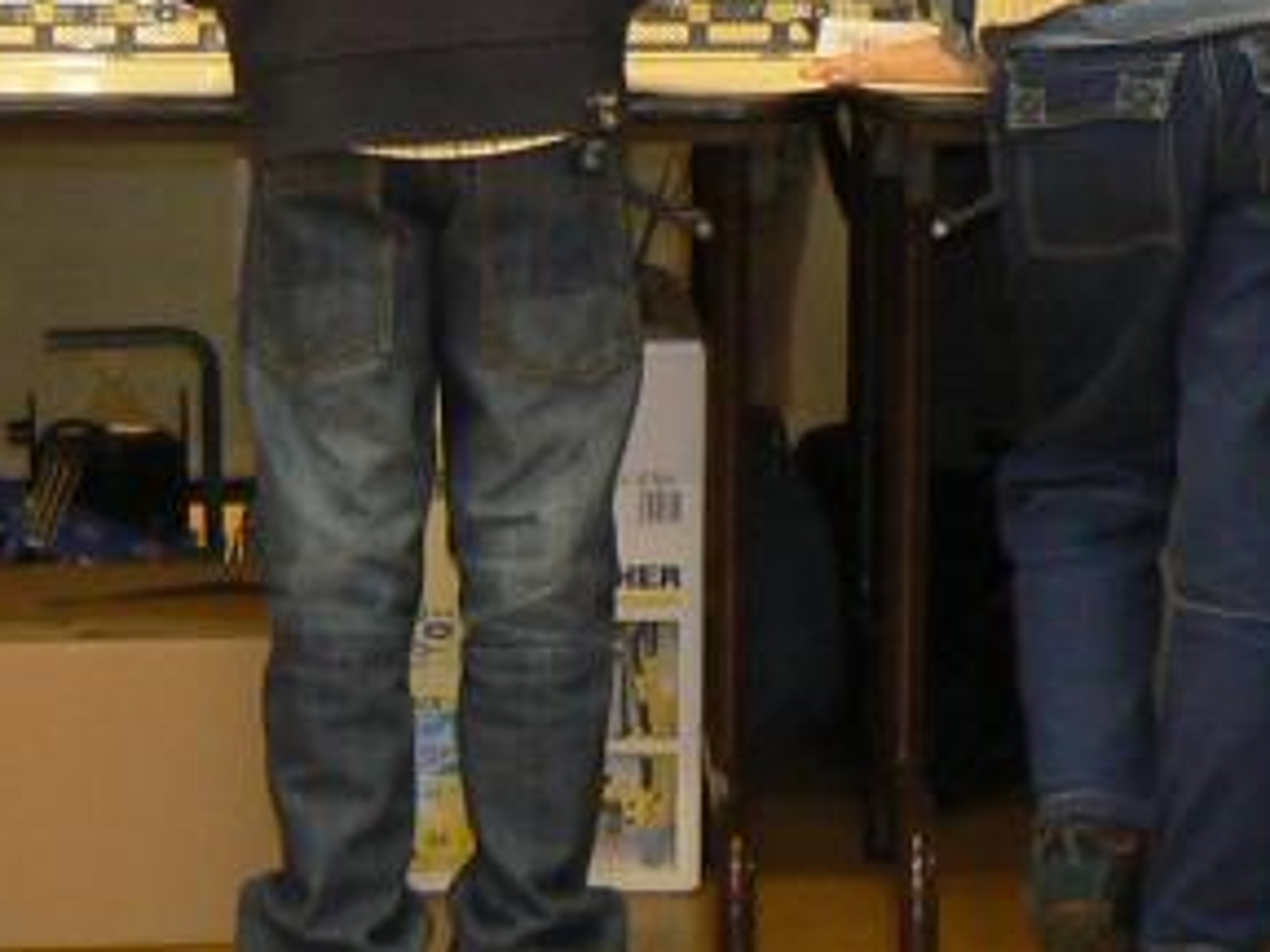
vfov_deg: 6.0
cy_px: -159
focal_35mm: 245
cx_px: 1045
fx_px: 8989
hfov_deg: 8.1
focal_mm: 9.5
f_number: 3.2
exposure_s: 1/8
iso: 100
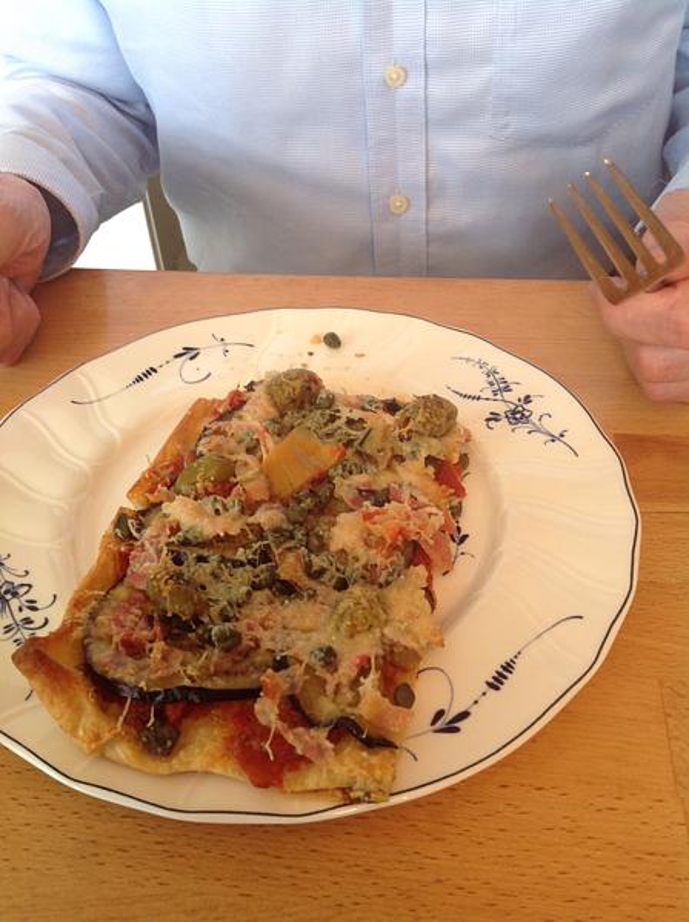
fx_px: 932
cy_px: 461
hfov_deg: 40.6
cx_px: 344
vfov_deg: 52.7
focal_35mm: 35
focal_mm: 4.28
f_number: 2.4
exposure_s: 1/15
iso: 100
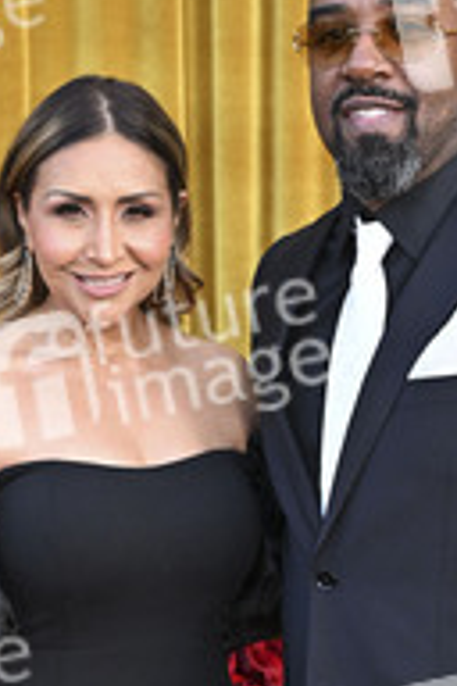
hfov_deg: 17.3
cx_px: 250
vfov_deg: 25.3
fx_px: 1504
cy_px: 543
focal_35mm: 79
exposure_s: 1/400
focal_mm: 38
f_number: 4.5
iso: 1600
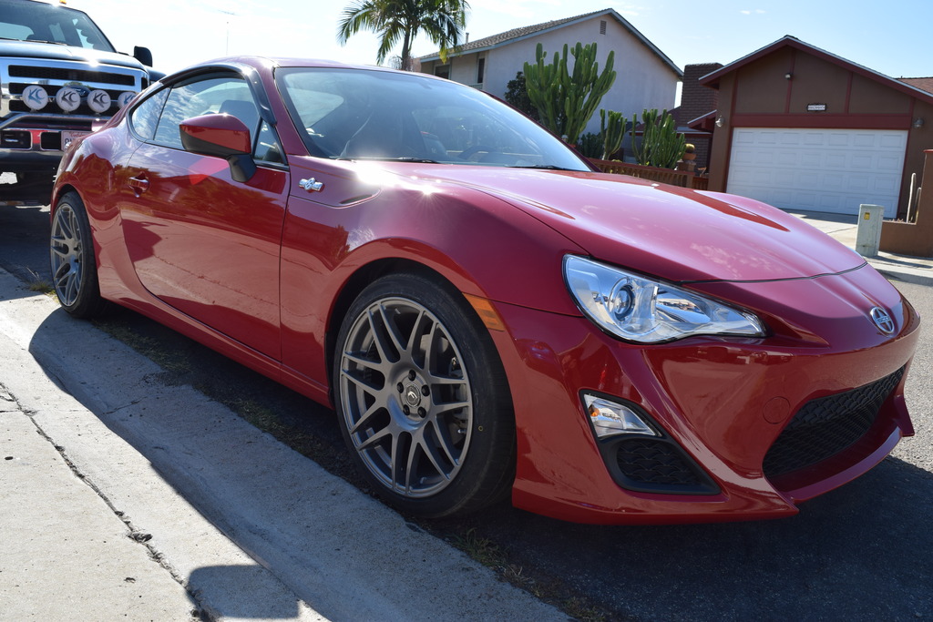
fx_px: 778
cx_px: 466
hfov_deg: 61.9
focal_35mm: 30
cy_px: 311
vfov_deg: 43.6
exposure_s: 1/320
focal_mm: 20
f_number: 9
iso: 200
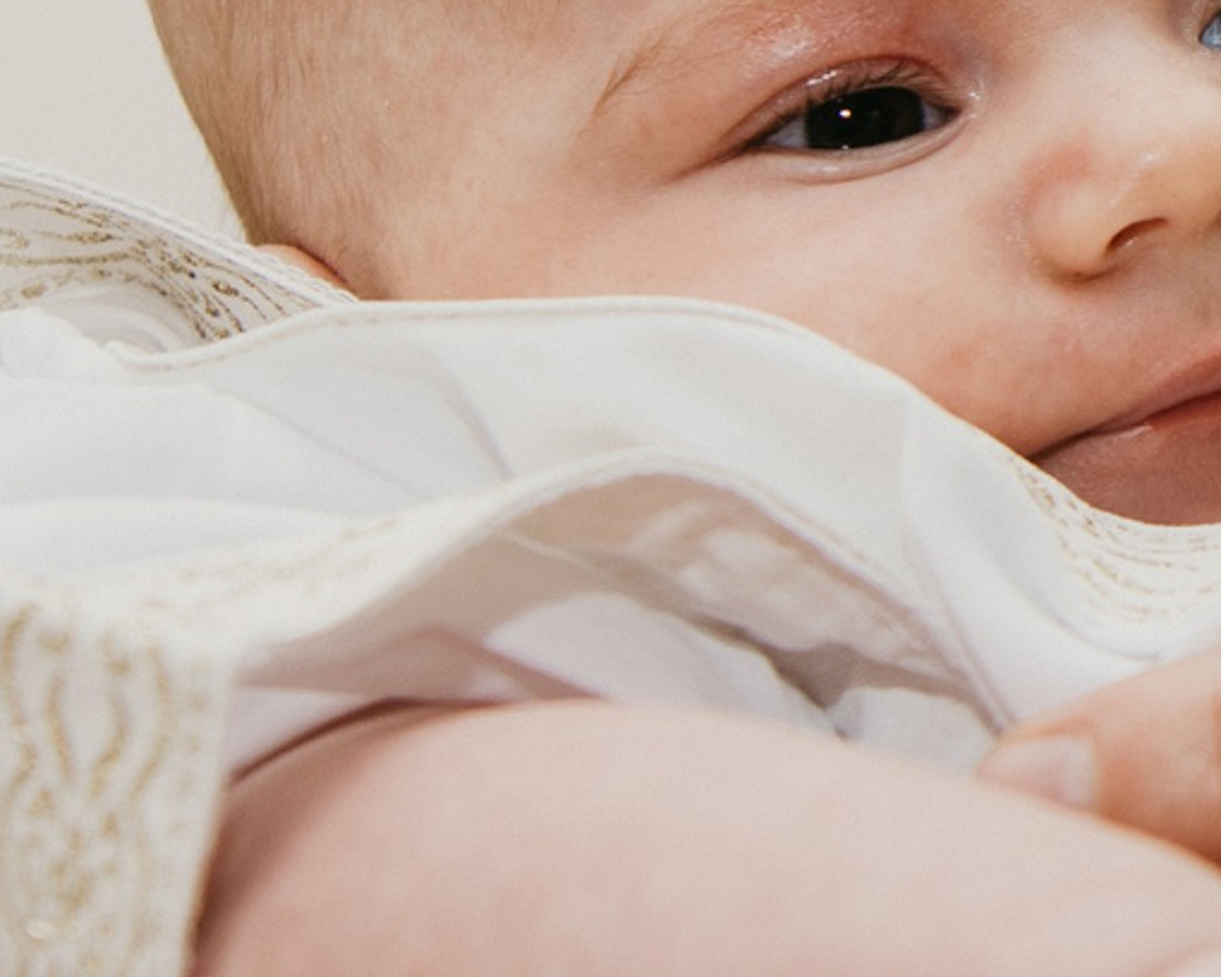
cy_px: -389
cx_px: 2049
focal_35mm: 211
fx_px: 7625
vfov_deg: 7.2
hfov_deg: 8.8
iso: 125
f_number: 4
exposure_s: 1/160
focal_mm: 40
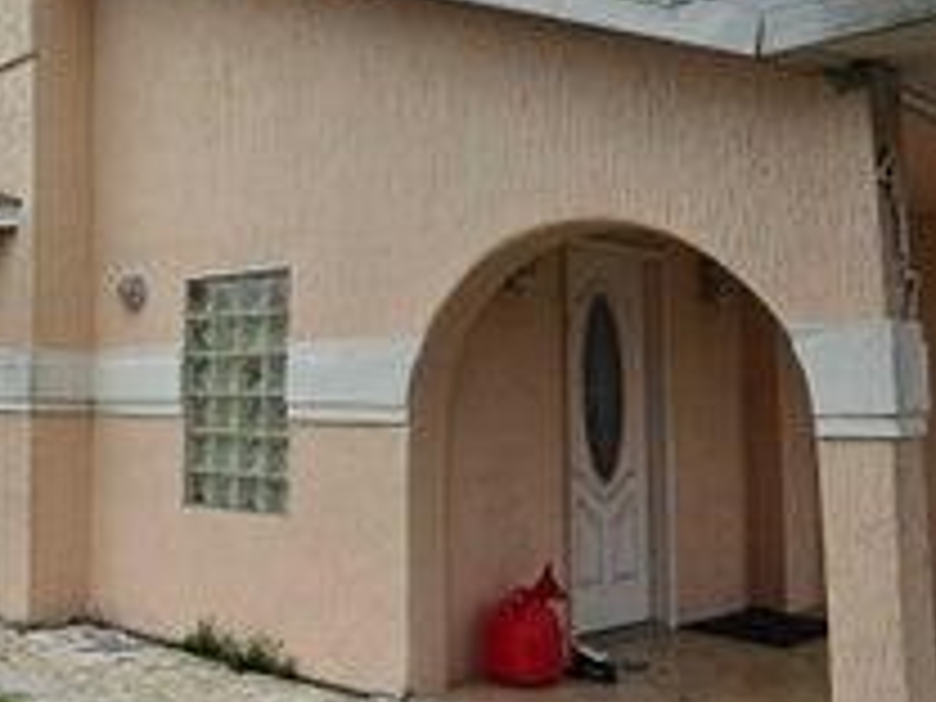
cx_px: 176
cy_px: 297
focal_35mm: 40
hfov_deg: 44.3
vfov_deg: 35.9
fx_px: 1082
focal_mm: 2.2
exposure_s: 1/3502
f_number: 1.9
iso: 32
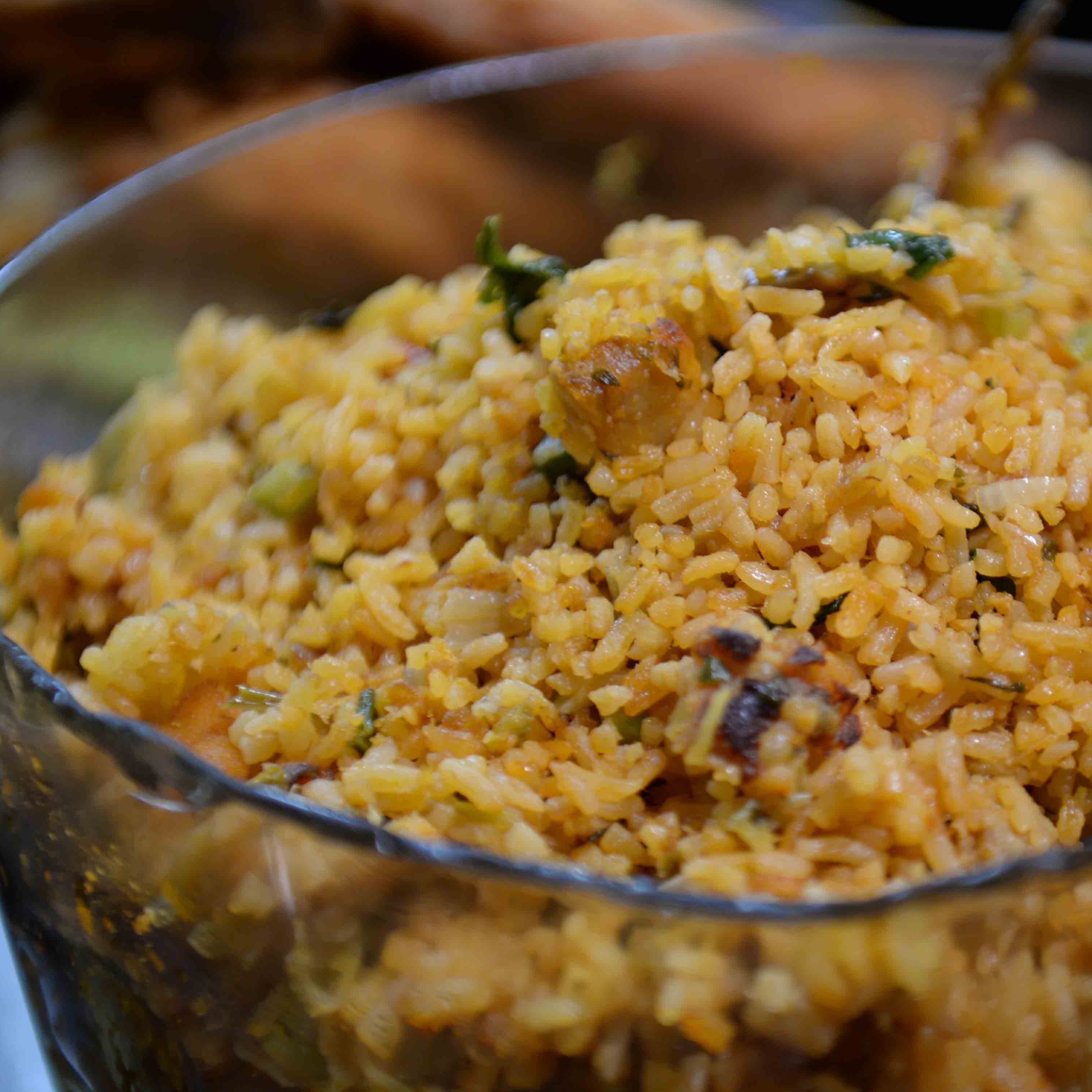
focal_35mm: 119
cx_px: 838
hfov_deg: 14.6
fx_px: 4247
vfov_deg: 14.6
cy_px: 458
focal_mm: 70
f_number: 4
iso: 400
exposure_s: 1/60
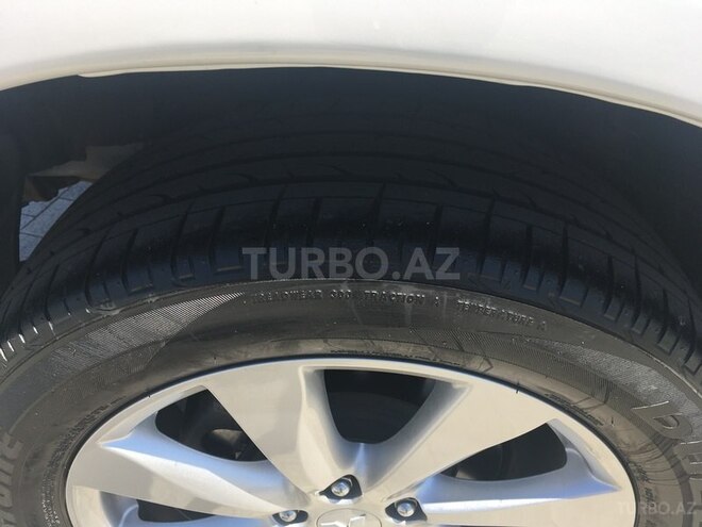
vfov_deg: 48.2
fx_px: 588
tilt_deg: -42.7
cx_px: 351
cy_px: 264
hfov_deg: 61.7
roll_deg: +0.7
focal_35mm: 29
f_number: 2.2
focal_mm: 4.15
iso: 25
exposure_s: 1/601
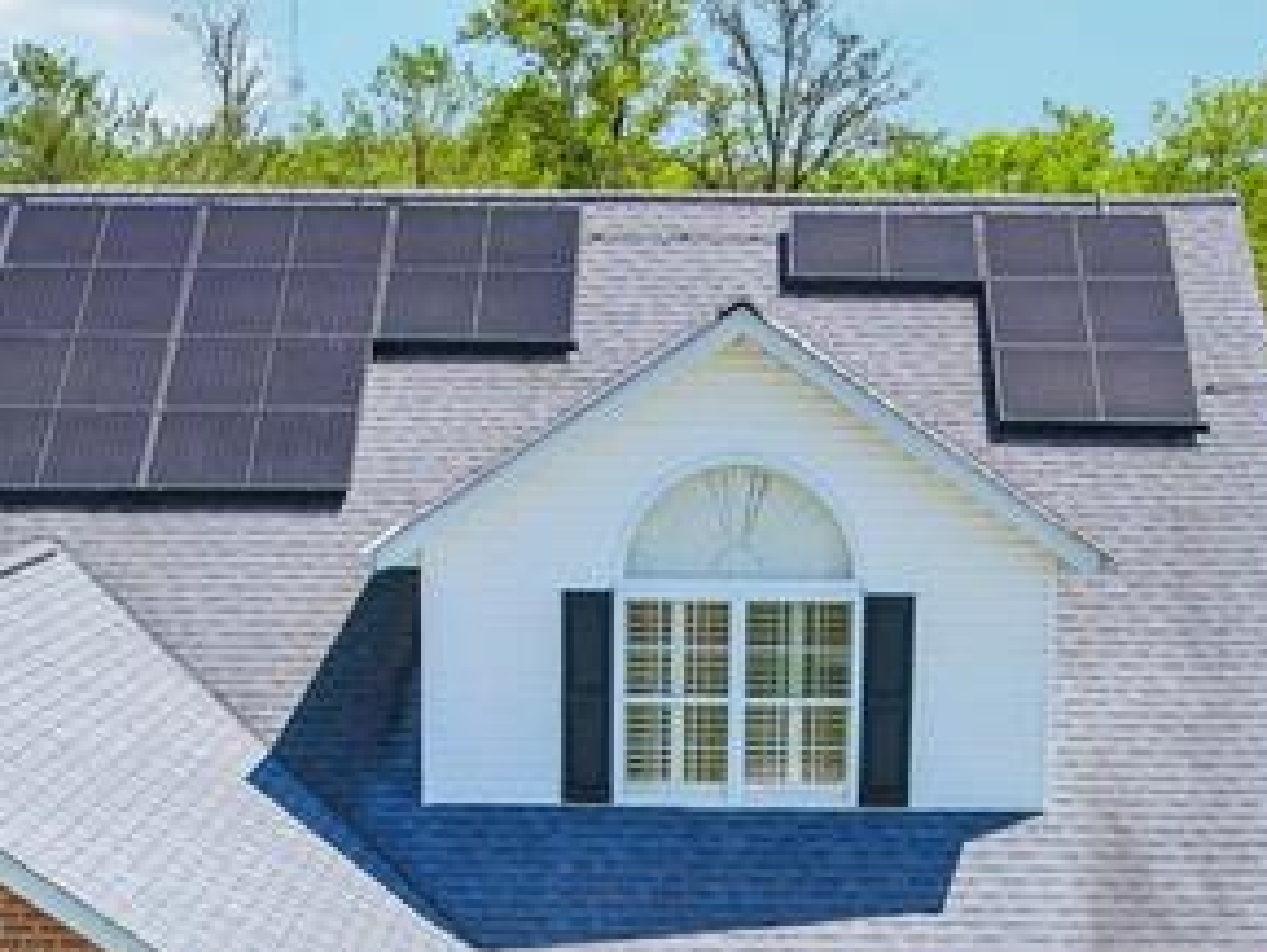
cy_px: 1040
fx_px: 2746
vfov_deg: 18.9
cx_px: 693
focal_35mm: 75
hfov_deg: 26.0
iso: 100
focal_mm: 8.4
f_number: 2.8
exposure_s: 1/2000
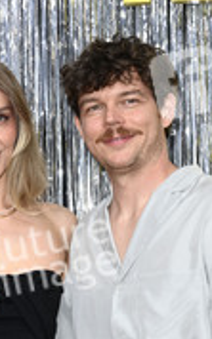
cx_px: 74
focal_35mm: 160
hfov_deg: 8.2
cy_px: 360
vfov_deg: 12.9
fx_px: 1481
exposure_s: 1/250
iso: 400
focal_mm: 70
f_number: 5.6
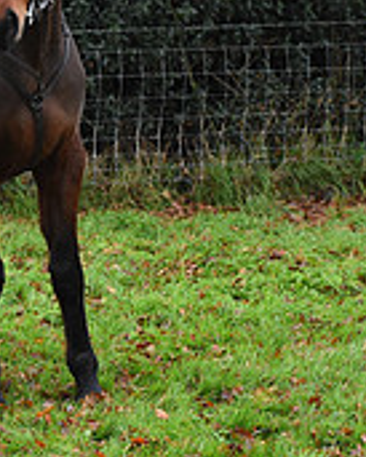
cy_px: 37
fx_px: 3450
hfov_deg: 5.9
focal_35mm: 255
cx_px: -401
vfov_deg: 7.6
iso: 3200
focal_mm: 80
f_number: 5.6
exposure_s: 1/1000
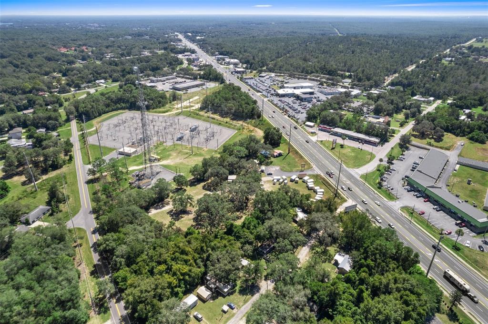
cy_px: 162
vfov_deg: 57.1
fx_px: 298
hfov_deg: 78.6
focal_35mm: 22
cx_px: 244
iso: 100
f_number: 2.8
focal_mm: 8.38
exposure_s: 1/2000
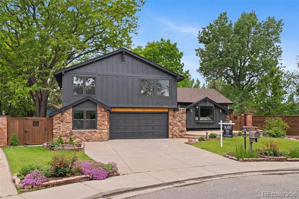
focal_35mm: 31
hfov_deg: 60.3
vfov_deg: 42.2
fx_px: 257
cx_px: 150
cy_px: 100
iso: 400
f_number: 8
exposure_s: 1/80
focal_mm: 31
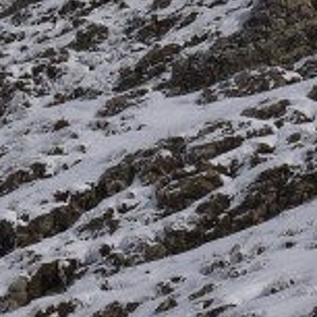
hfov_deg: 8.1
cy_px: 532
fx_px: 2207
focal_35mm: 213
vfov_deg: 8.0
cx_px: 375
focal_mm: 18
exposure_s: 1/640
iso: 100
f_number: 11
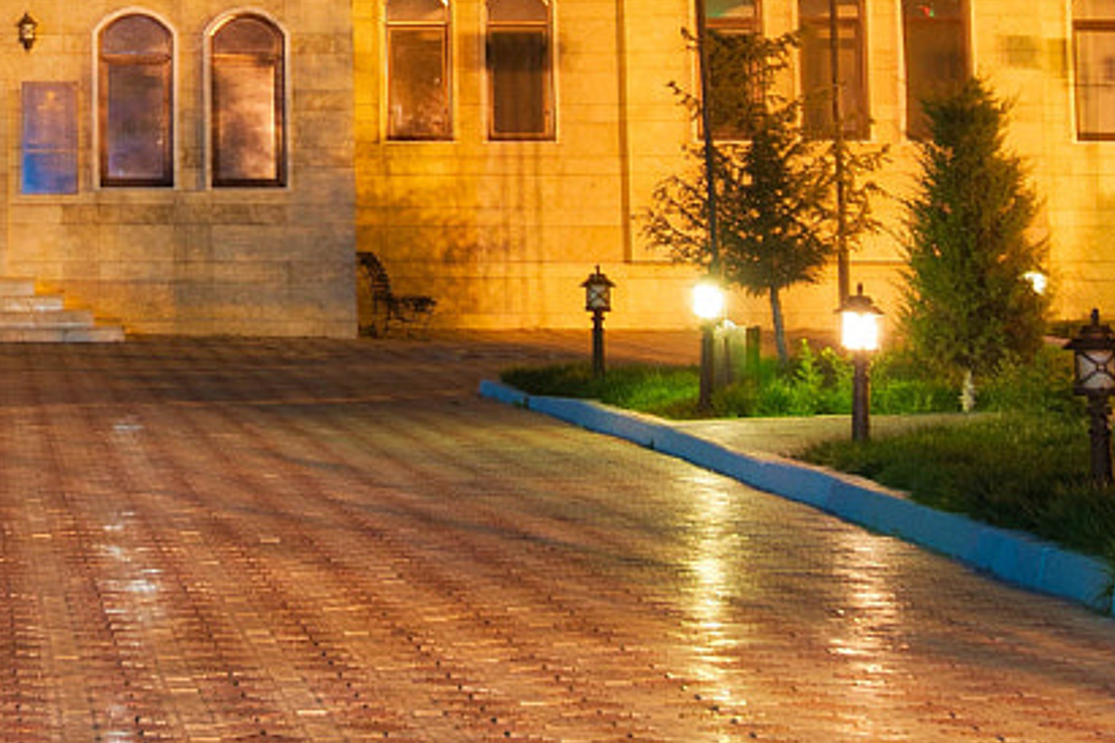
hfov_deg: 13.3
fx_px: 4707
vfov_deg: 8.7
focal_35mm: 152
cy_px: -492
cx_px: -87
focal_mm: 39
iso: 100
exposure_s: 13
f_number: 6.3
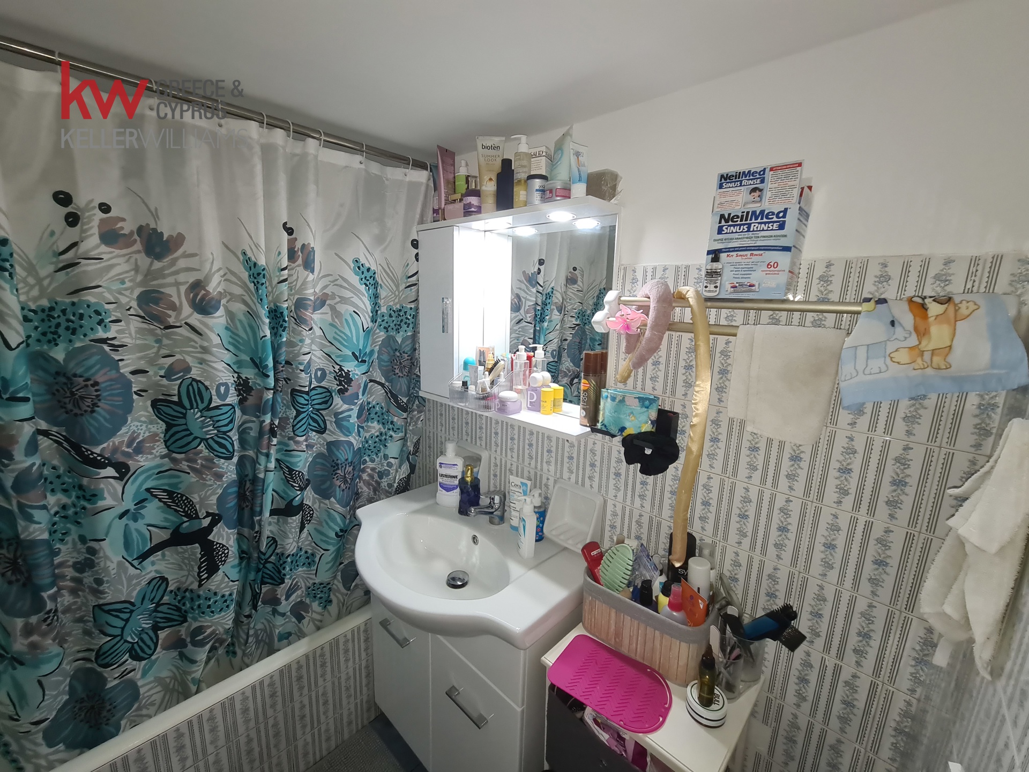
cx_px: 514
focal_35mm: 13
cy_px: 386
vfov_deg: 89.9
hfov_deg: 106.2
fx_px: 386
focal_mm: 2.2
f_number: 2.2
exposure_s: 1/50
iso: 200
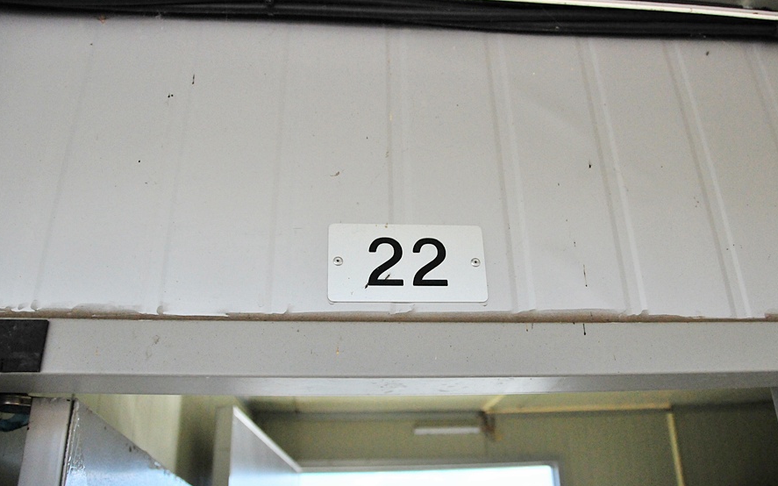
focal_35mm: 31
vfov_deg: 40.6
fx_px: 657
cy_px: 261
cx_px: 405
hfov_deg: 61.2
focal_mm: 18
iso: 1600
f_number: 3.5
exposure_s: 1/6400
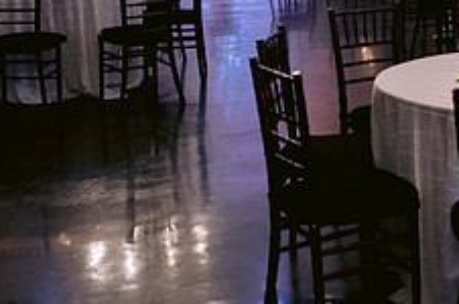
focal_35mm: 90
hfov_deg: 21.8
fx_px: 1146
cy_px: -31
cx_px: 461
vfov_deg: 14.8
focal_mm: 35
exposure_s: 1/100
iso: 1600
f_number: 2.2
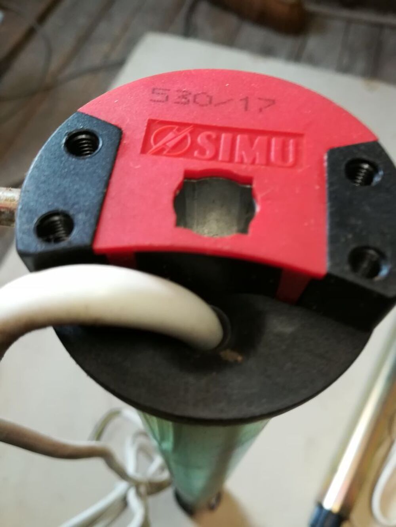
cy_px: 264
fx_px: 412
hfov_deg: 51.4
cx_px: 198
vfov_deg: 65.3
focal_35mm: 27
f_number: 2.2
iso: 250
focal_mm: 3.83
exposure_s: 1/33.3
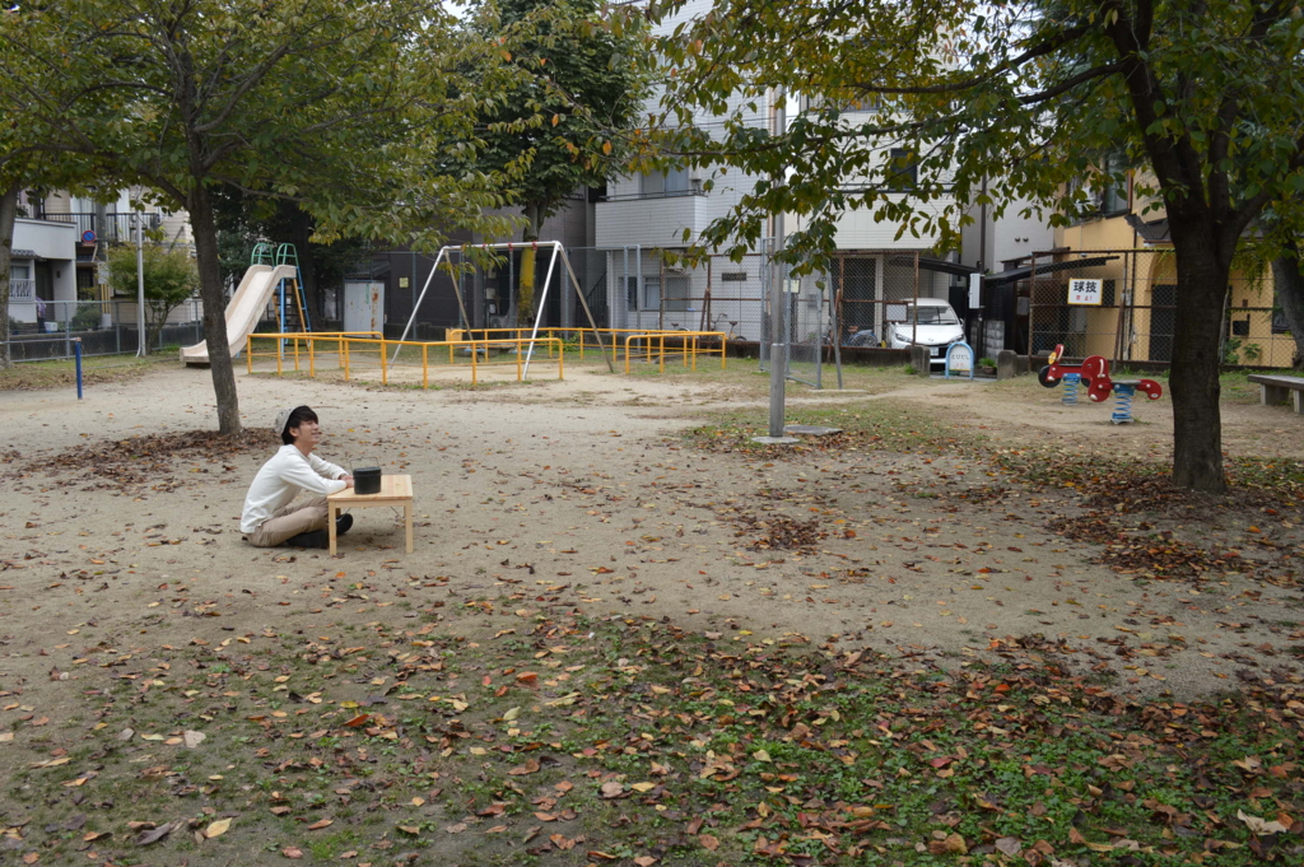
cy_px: 434
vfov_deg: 43.5
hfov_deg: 62.0
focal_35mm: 30
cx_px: 652
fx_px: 1086
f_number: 5.6
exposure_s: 1/125
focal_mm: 20
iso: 110
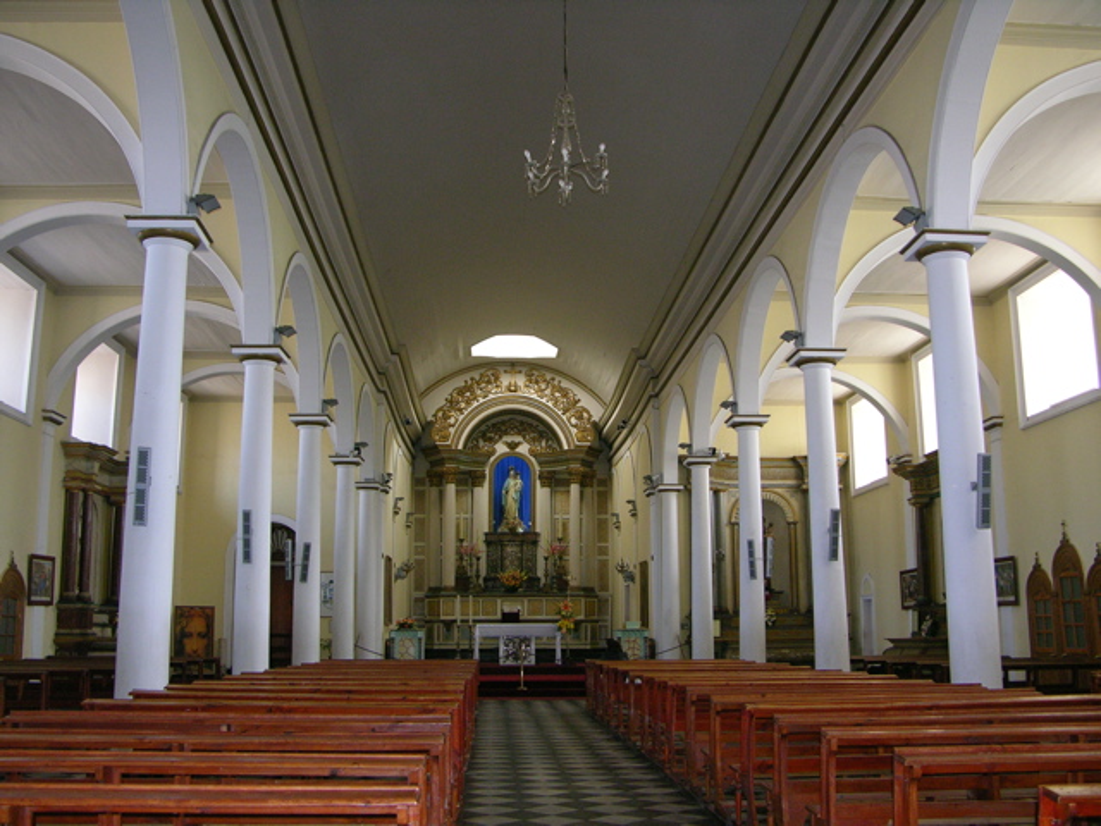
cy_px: 413
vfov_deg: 40.7
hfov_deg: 52.6
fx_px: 1113
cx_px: 550
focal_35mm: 35
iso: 200
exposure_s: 1/60.1
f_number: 2.8
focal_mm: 8.9
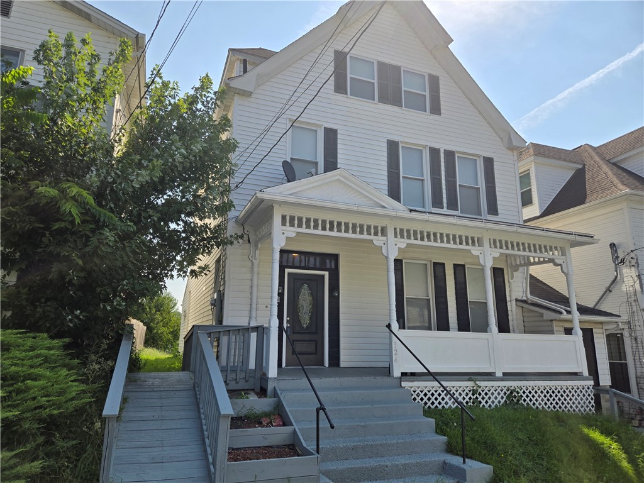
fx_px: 428
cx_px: 322
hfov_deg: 73.9
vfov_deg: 58.9
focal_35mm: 23
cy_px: 242
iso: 25
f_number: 1.8
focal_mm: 5.4
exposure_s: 1/2760
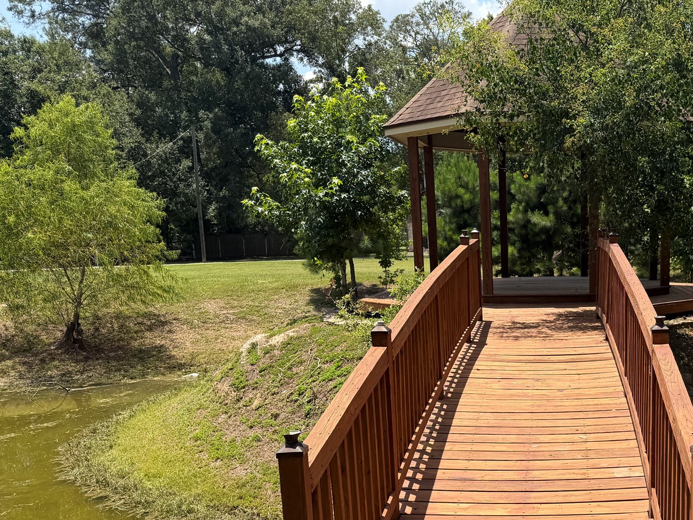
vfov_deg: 36.0
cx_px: 545
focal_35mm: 39
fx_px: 781
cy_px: 389
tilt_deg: -11.5
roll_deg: -0.8
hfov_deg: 45.6
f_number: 1.78
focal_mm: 6.76
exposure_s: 1/3145
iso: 80
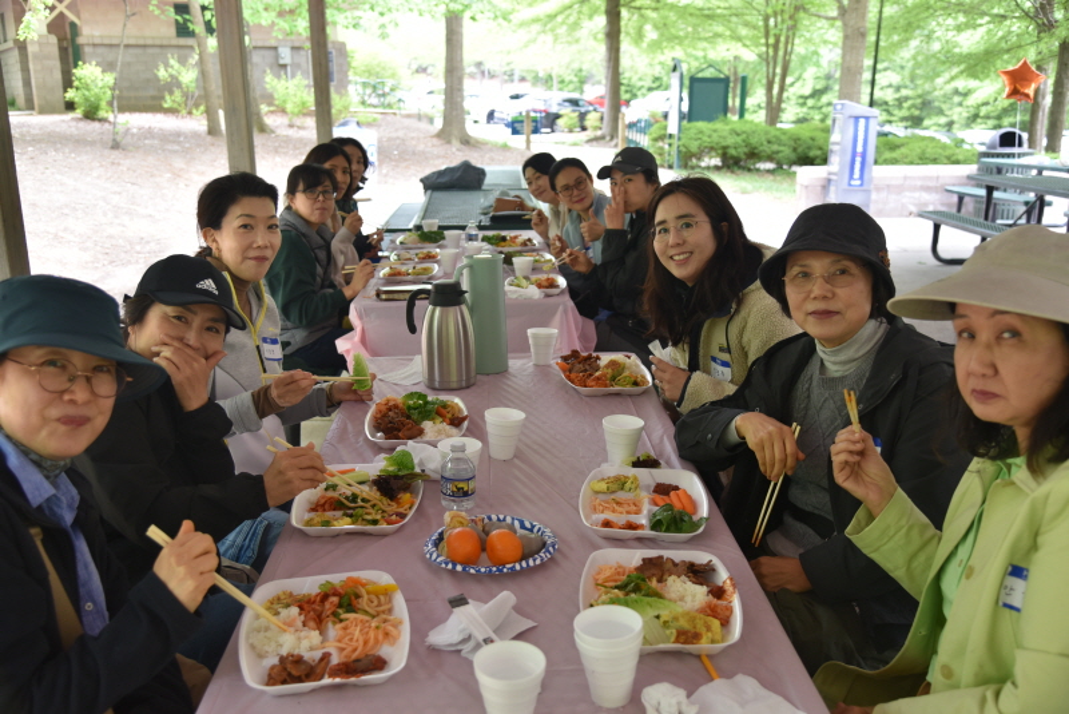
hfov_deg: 58.7
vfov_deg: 41.1
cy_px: 357
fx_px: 951
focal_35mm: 32
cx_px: 534
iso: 400
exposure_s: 1/60
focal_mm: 32
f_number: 4
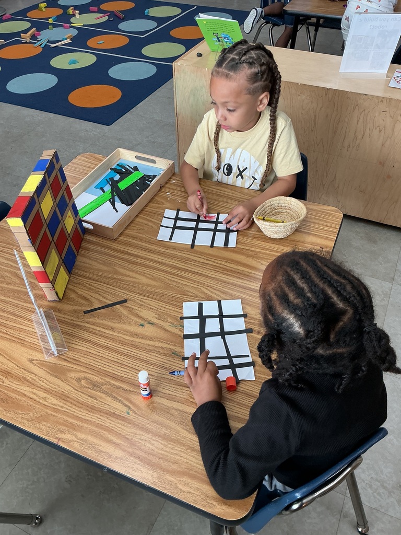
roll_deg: +1.7
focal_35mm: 29
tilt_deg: -44.7
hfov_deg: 48.2
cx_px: 200
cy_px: 268
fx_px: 448
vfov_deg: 61.7
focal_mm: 3
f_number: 1.8
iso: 50
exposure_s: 1/120
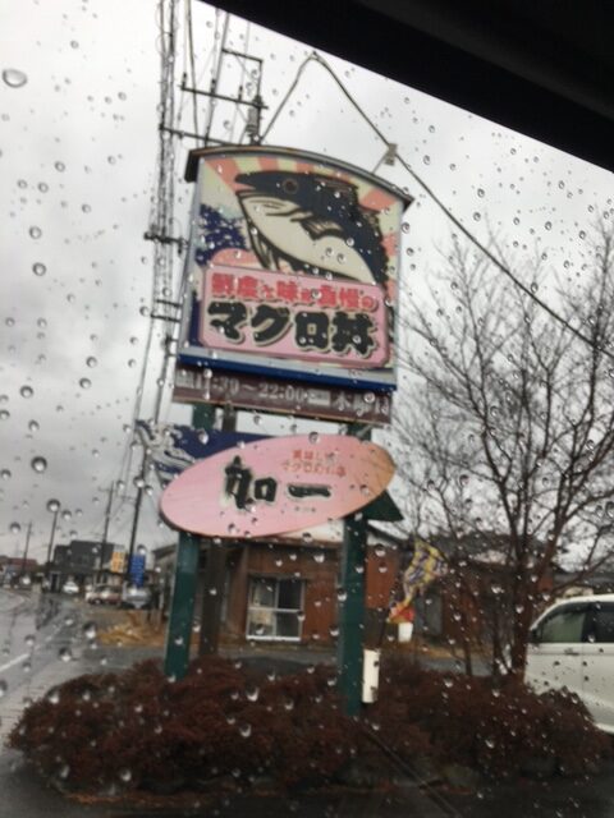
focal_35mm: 29
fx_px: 686
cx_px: 307
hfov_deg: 48.2
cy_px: 409
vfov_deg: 61.7
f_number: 2.2
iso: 25
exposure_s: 1/180
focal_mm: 4.15
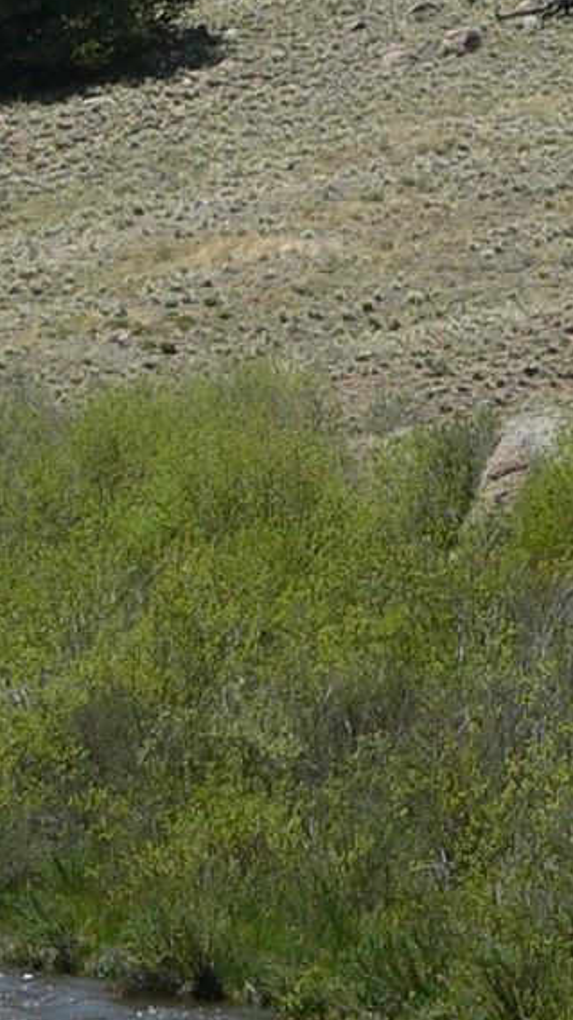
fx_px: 9465
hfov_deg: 3.4
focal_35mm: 350
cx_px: -419
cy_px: 302
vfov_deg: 6.2
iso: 80
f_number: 4
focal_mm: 14.9
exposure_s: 1/500
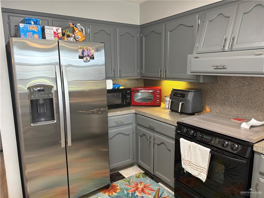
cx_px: 132
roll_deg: +1.3
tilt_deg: -9.5
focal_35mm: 26
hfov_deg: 67.3
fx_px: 198
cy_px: 99
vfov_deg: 53.1
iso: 200
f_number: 1.6
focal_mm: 5.96
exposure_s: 1/60
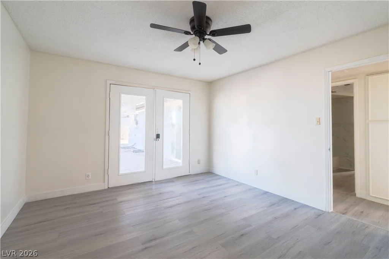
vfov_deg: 73.7
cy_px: 130
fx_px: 173
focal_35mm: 16
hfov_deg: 96.8
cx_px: 194
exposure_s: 1/40
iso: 800
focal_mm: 16
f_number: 8
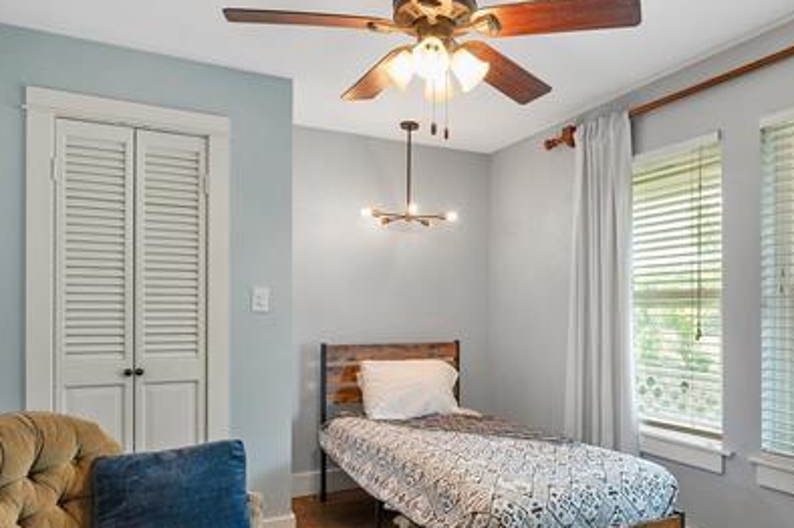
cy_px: 322
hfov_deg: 69.1
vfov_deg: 49.1
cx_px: 453
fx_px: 573
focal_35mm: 26
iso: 800
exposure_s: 1/15
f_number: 8
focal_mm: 16
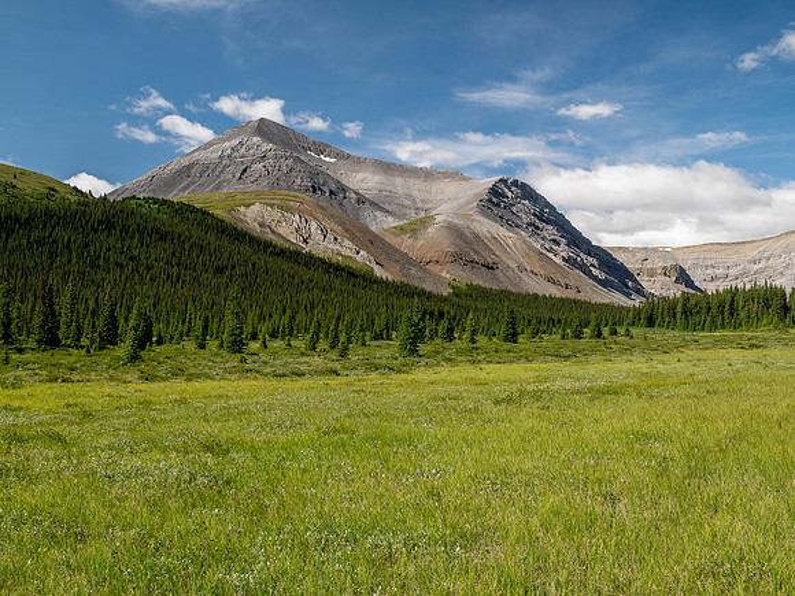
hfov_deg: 49.0
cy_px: 298
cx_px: 398
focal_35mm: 38
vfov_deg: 37.7
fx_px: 873
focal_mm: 19
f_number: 8
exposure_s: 1/125
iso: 200
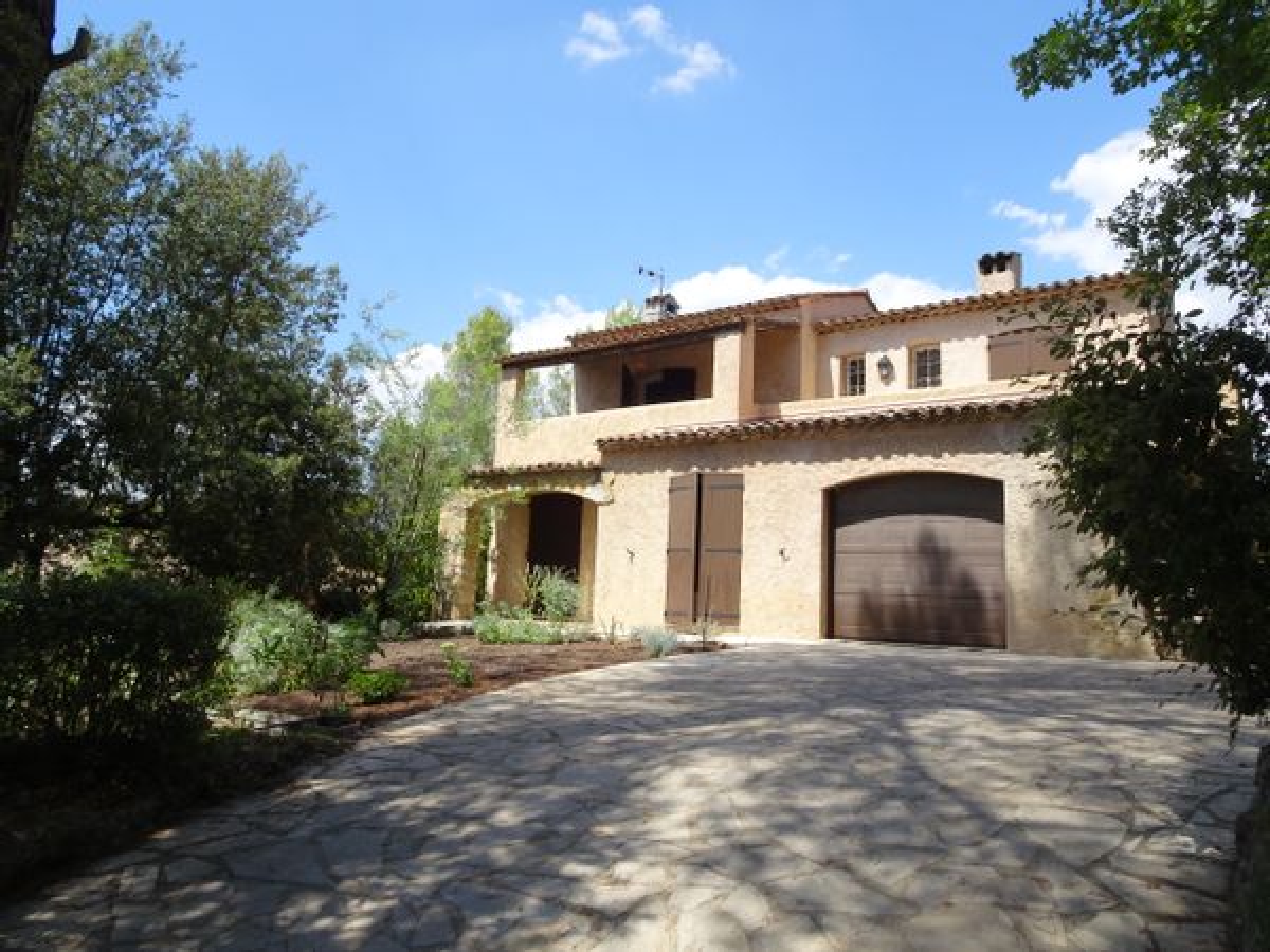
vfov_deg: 56.8
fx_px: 881
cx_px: 635
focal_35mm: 24
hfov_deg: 71.6
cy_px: 476
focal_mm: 4.1
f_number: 3.5
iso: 80
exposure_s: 1/640
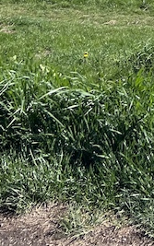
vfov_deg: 15.6
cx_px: 290
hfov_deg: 11.0
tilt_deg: +1.9
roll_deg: +0.4
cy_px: -224
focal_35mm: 110
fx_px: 738
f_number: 1.5
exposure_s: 1/5882
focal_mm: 5.7
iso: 50
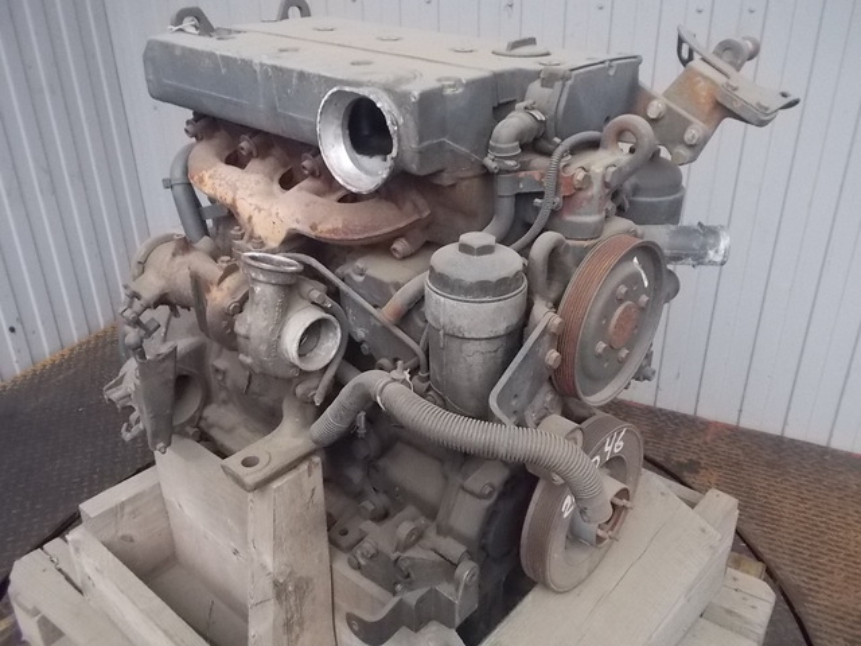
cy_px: 323
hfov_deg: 61.7
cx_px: 430
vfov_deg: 48.2
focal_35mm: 29
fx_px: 721
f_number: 3.3
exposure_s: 1/200
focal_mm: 4.1
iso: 400
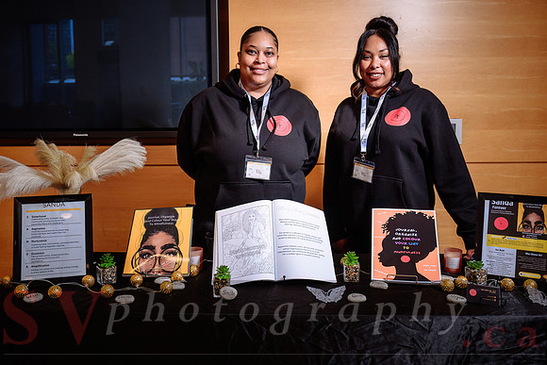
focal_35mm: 34
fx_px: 522
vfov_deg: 38.4
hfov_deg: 55.3
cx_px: 273
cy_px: 152
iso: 500
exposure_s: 1/160
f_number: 4
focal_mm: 29
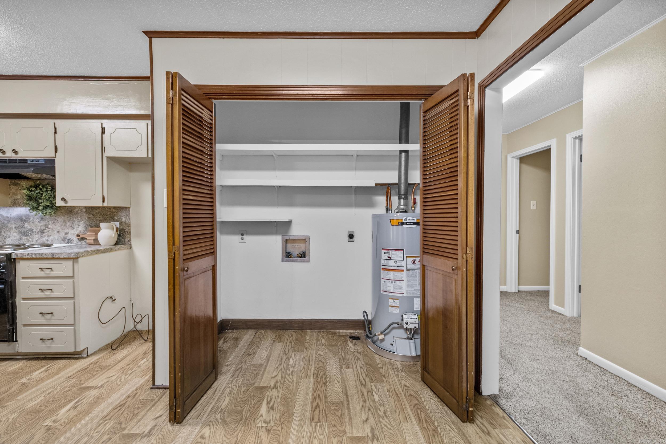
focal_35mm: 15
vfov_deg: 77.3
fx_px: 277
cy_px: 222
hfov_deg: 100.4
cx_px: 333
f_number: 8
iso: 800
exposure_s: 1/1.67
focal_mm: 10
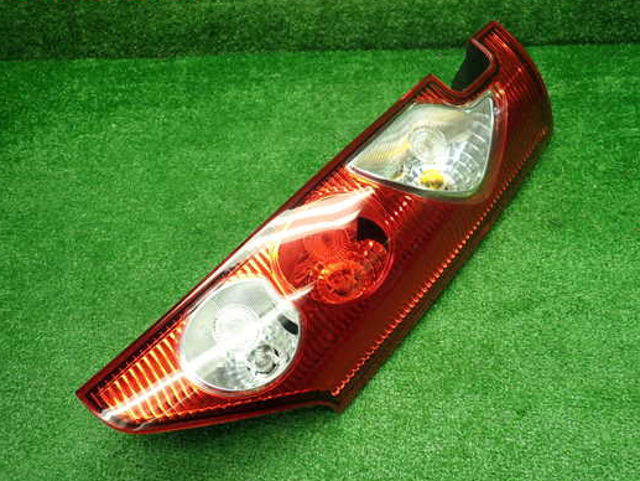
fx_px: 536
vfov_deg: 48.2
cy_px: 252
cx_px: 339
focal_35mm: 29
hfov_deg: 61.6
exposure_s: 1/50
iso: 200
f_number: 2
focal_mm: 4.5
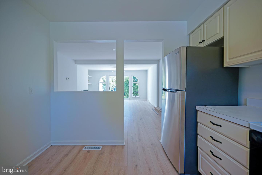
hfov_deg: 100.4
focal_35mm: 15
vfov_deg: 77.3
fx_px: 109
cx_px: 131
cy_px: 88
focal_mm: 10
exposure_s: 1/40
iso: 125
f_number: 3.2
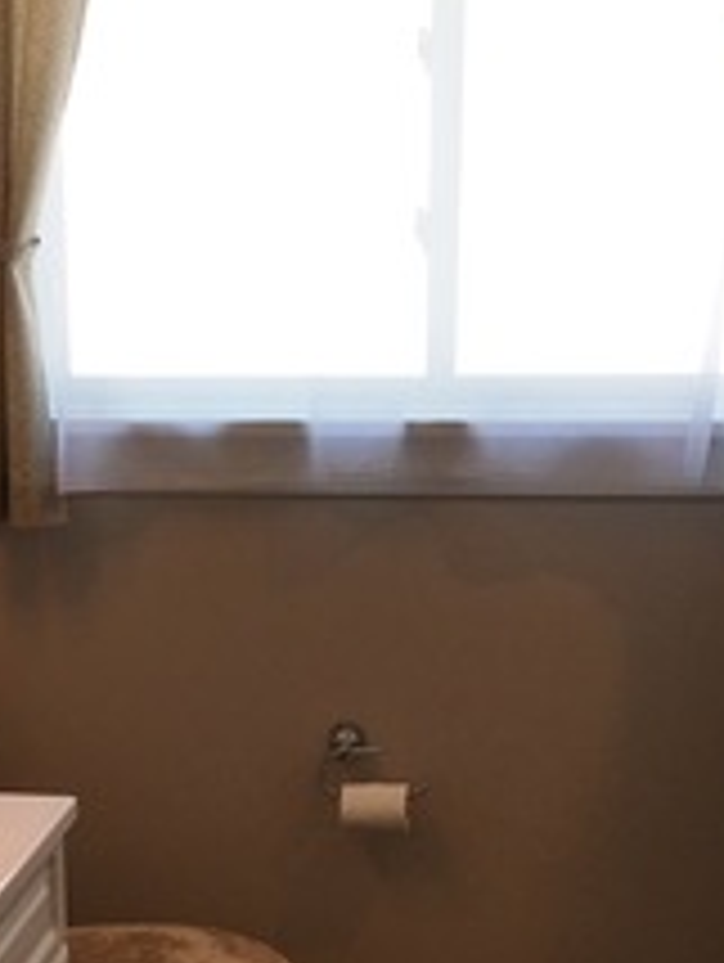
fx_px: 1809
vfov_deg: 29.1
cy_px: 783
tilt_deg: -15.6
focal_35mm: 65
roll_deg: +1.6
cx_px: 234
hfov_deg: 22.5
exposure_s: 1/120
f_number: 2.2
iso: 32
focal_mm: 4.15
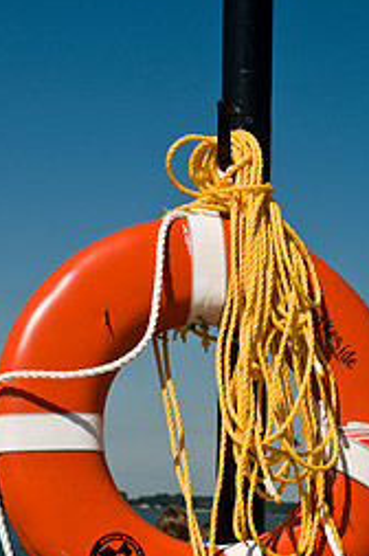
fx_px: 1480
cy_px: 468
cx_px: 214
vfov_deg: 20.9
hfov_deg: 14.2
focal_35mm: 96
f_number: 10
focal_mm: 36
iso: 200
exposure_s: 1/400
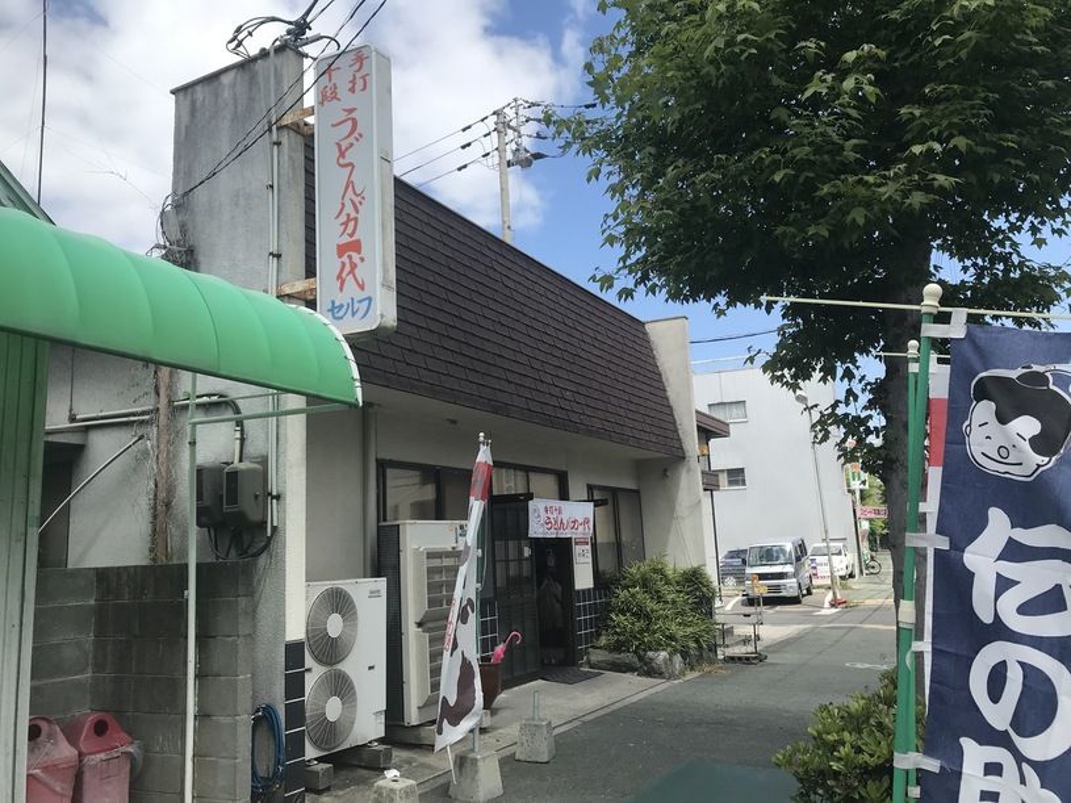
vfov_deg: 49.7
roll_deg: +1.8
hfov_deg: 63.5
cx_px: 536
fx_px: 866
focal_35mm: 28
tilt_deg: +11.1
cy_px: 402
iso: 20
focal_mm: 3.99
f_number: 1.8
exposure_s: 1/1773
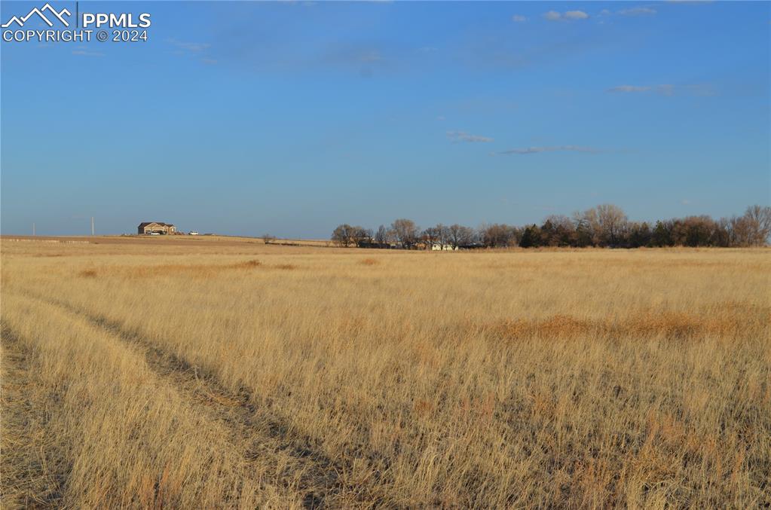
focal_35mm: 60
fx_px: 1282
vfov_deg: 22.5
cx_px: 386
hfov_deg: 33.5
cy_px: 255
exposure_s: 1/250
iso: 100
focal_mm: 40
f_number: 8
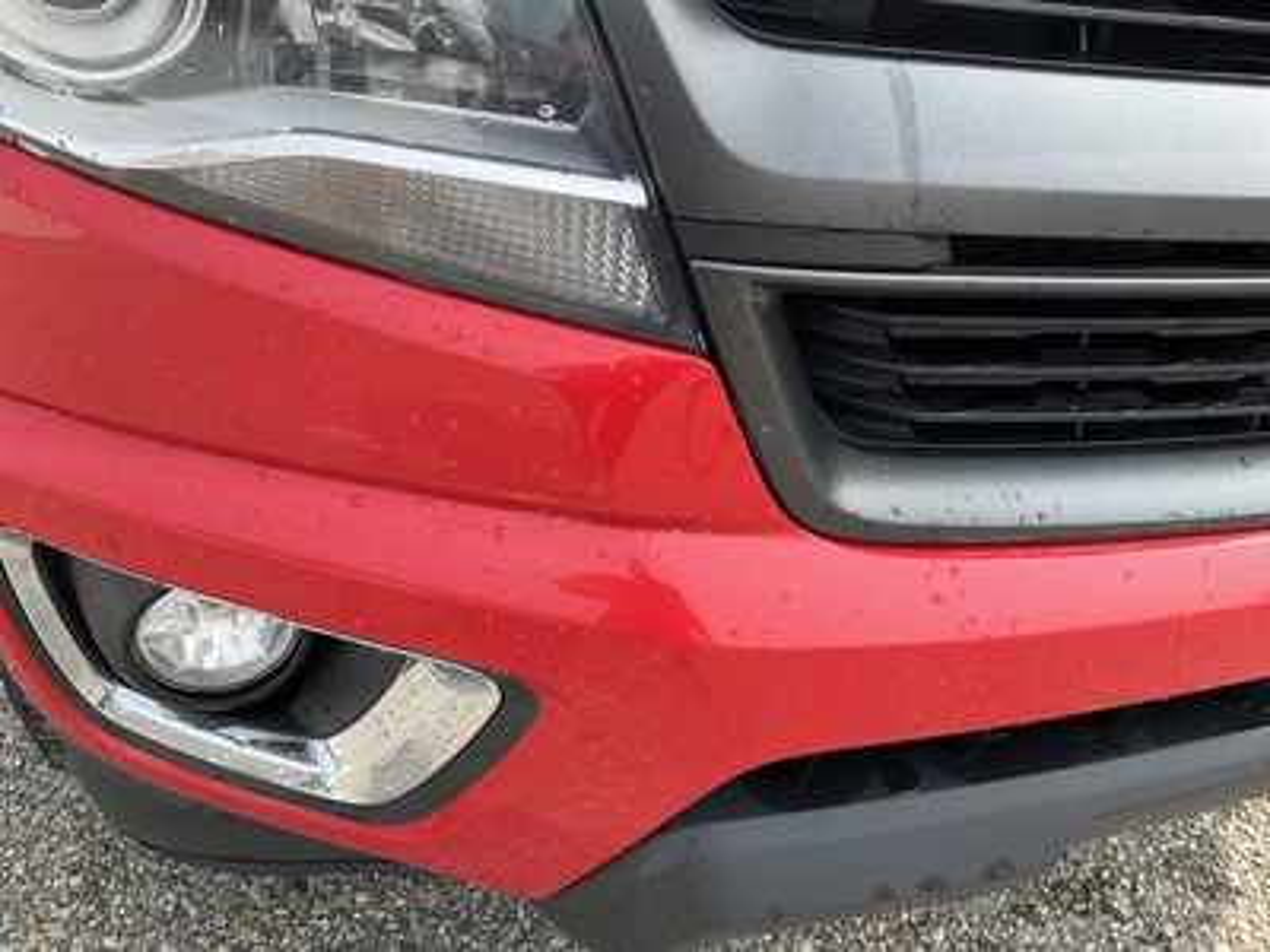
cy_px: 476
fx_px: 1064
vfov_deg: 48.2
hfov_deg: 61.7
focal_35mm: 29
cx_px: 635
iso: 25
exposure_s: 1/465
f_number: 1.8
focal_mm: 3
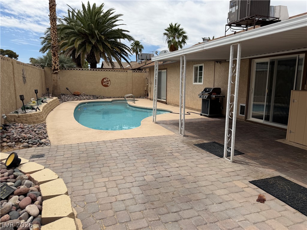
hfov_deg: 71.6
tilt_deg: -8.9
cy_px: 115
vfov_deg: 56.8
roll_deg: -0.3
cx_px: 154
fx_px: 213
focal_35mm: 24
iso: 80
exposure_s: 1/8130
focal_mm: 6.76
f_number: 1.78
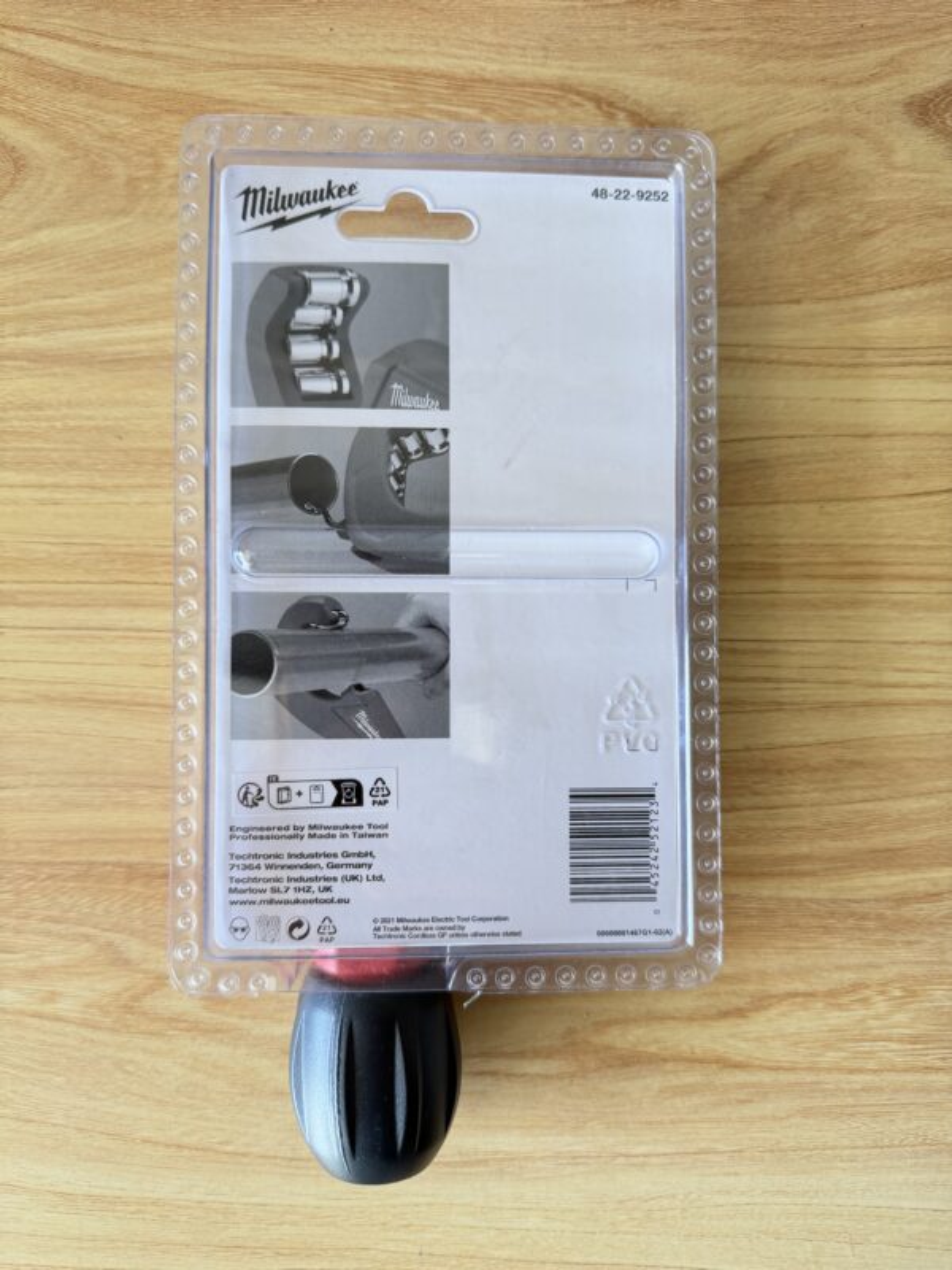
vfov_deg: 71.6
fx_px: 880
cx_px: 476
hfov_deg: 56.8
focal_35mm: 24
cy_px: 635
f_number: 1.78
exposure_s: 1/121
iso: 125
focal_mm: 6.76
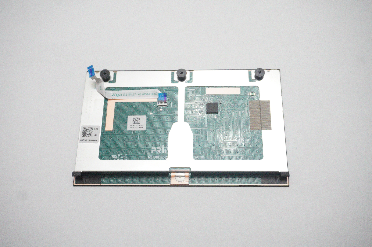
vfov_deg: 33.0
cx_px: 186
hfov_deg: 48.0
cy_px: 124
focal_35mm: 40
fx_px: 418
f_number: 5.6
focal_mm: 27
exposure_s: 1/200
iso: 12800
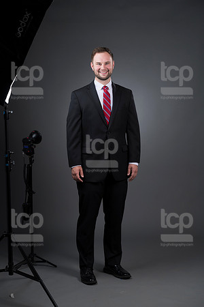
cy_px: 154
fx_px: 680
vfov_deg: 25.4
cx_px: 102
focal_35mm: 80
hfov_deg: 17.1
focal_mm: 80
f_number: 5.6
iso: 160
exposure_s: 1/250
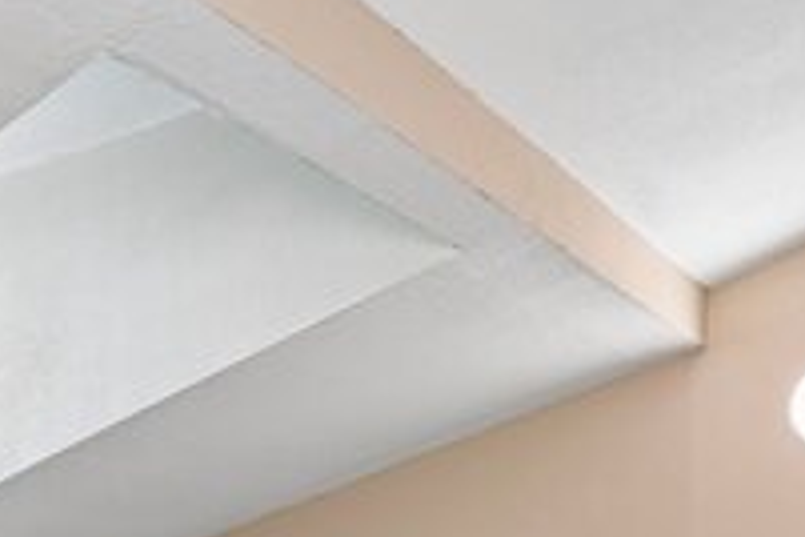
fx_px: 1140
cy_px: 623
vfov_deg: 24.3
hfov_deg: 38.8
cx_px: 356
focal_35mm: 51
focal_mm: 16
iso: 400
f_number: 8
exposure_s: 1/10
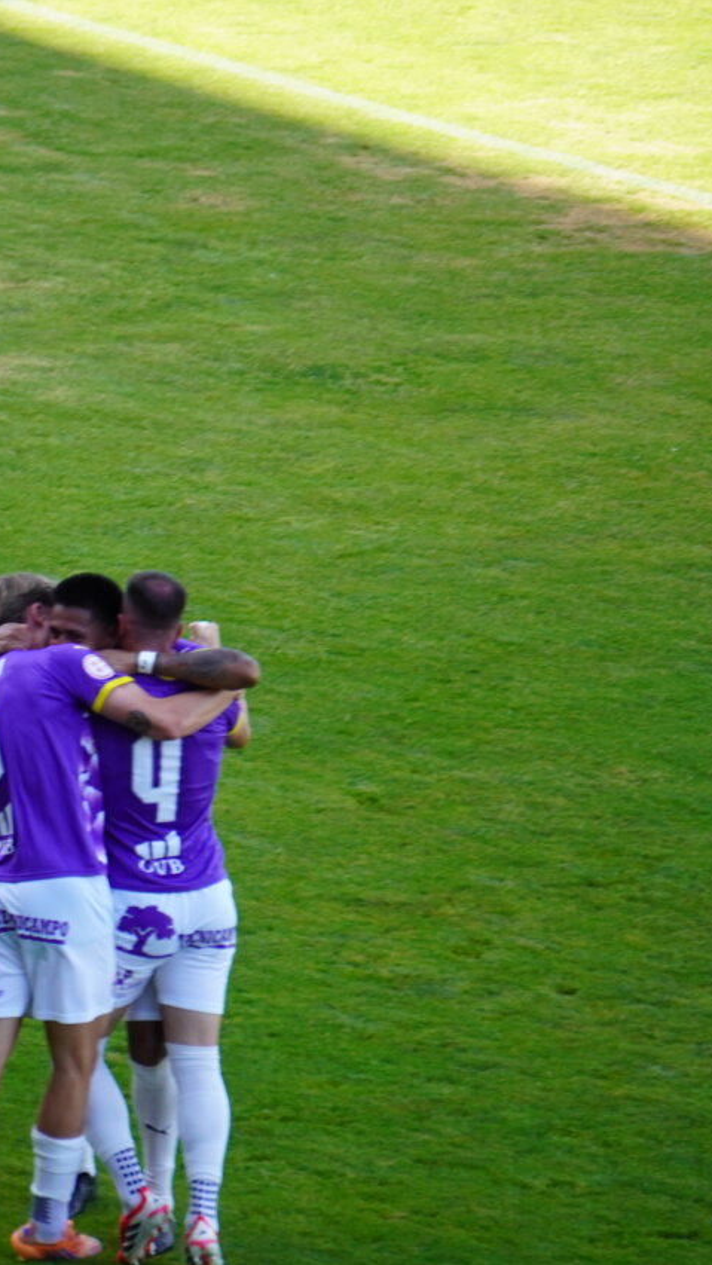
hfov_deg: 2.6
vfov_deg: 4.6
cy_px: 632
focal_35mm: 468
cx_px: -229
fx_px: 15700
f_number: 6.3
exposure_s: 1/320
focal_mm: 198
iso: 500
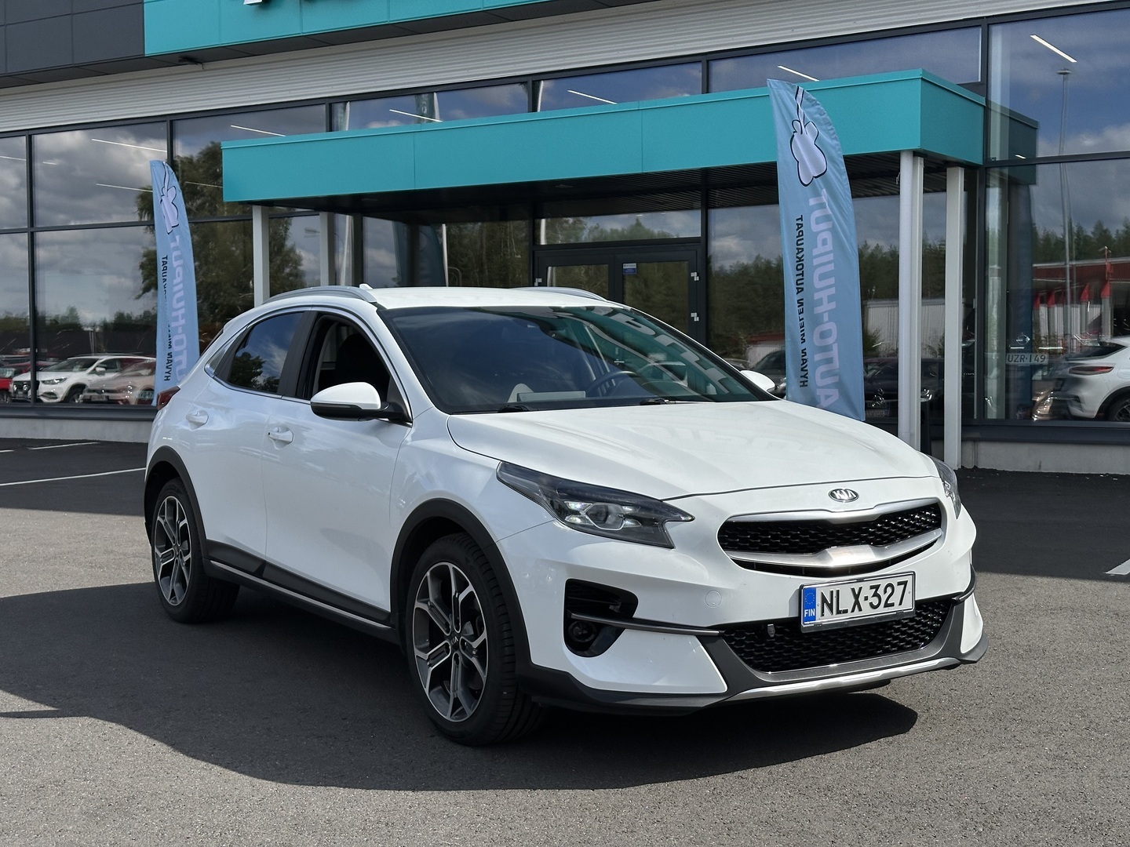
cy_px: 424
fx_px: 1567
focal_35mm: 48
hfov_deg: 39.7
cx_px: 565
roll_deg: +0.3
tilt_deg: -1.1
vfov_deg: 30.3
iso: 64
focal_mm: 6.86
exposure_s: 1/7634
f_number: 1.78
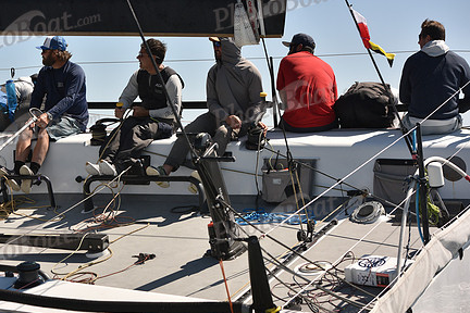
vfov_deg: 14.5
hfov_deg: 21.6
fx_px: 1227
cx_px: 158
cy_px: 174
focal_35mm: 94
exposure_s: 1/1000
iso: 250
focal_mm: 70
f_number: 4.5
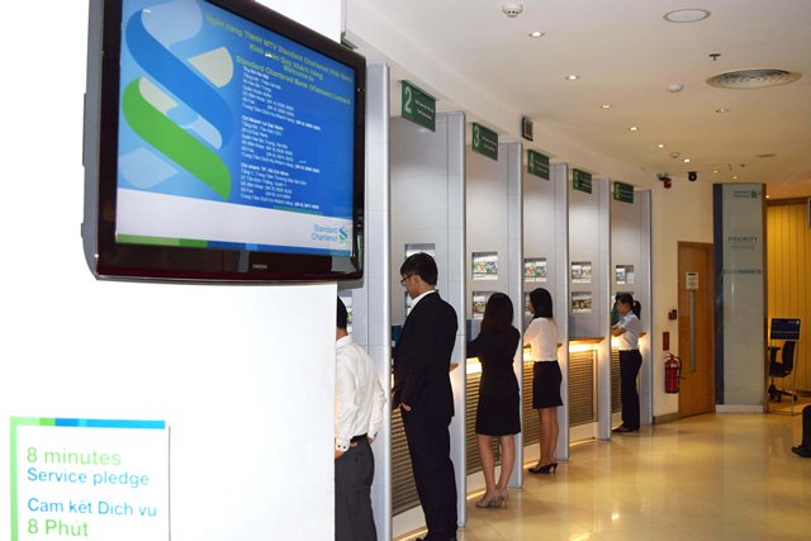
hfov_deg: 49.5
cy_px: 270
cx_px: 406
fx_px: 879
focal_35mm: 39
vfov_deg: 34.2
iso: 400
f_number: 5
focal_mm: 26
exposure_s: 1/60
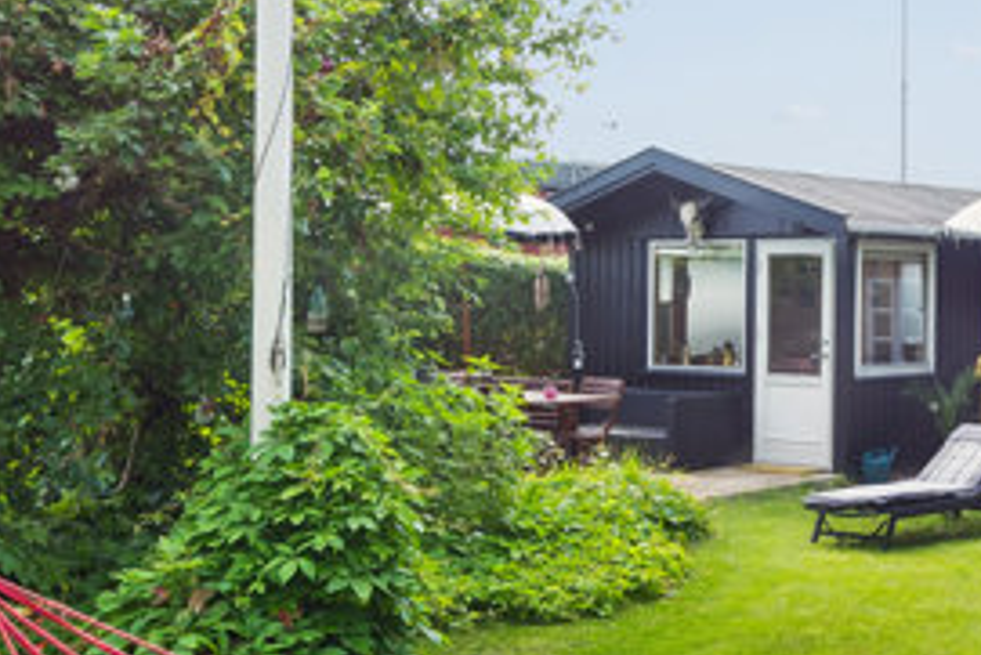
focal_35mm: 59
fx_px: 1609
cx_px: 945
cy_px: 317
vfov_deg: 23.0
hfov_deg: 31.7
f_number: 10
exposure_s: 1/80
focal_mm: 20
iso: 200
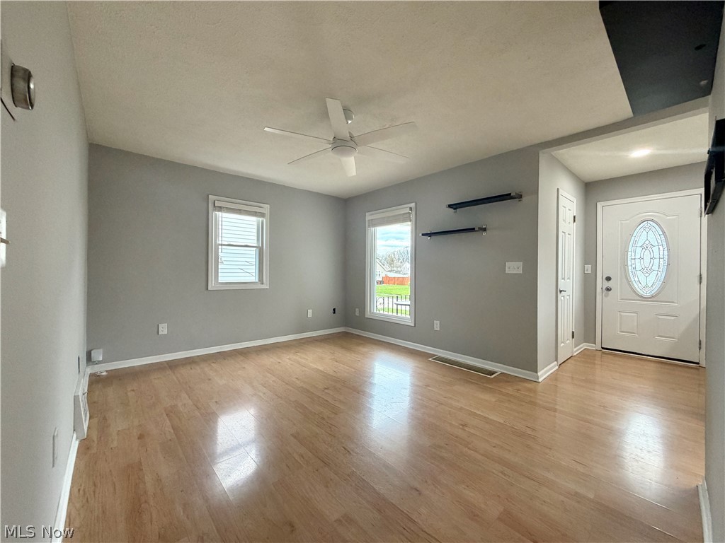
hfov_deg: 102.1
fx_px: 293
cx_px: 362
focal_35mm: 14
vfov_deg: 85.7
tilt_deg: +1.1
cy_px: 272
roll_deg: +0.1
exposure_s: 1/121
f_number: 2.2
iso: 250
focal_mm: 2.22
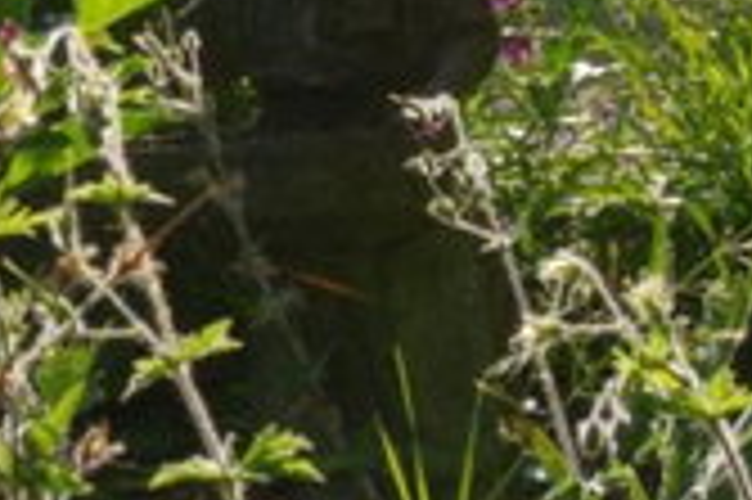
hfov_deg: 15.1
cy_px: -146
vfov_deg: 10.2
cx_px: -104
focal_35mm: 132
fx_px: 2755
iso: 400
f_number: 22
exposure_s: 1/50
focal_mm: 30.63
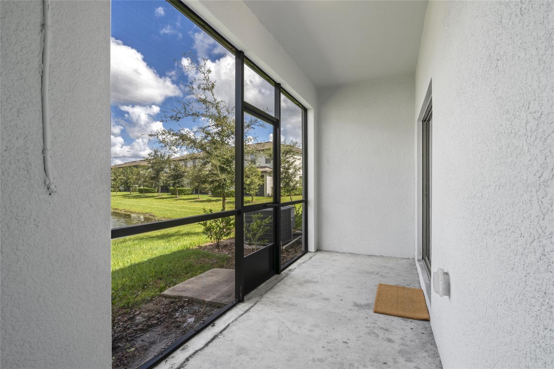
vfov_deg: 70.4
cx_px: 277
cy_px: 184
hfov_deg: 93.3
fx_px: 262
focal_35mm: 17
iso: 100
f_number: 10
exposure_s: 1/8
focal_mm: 17
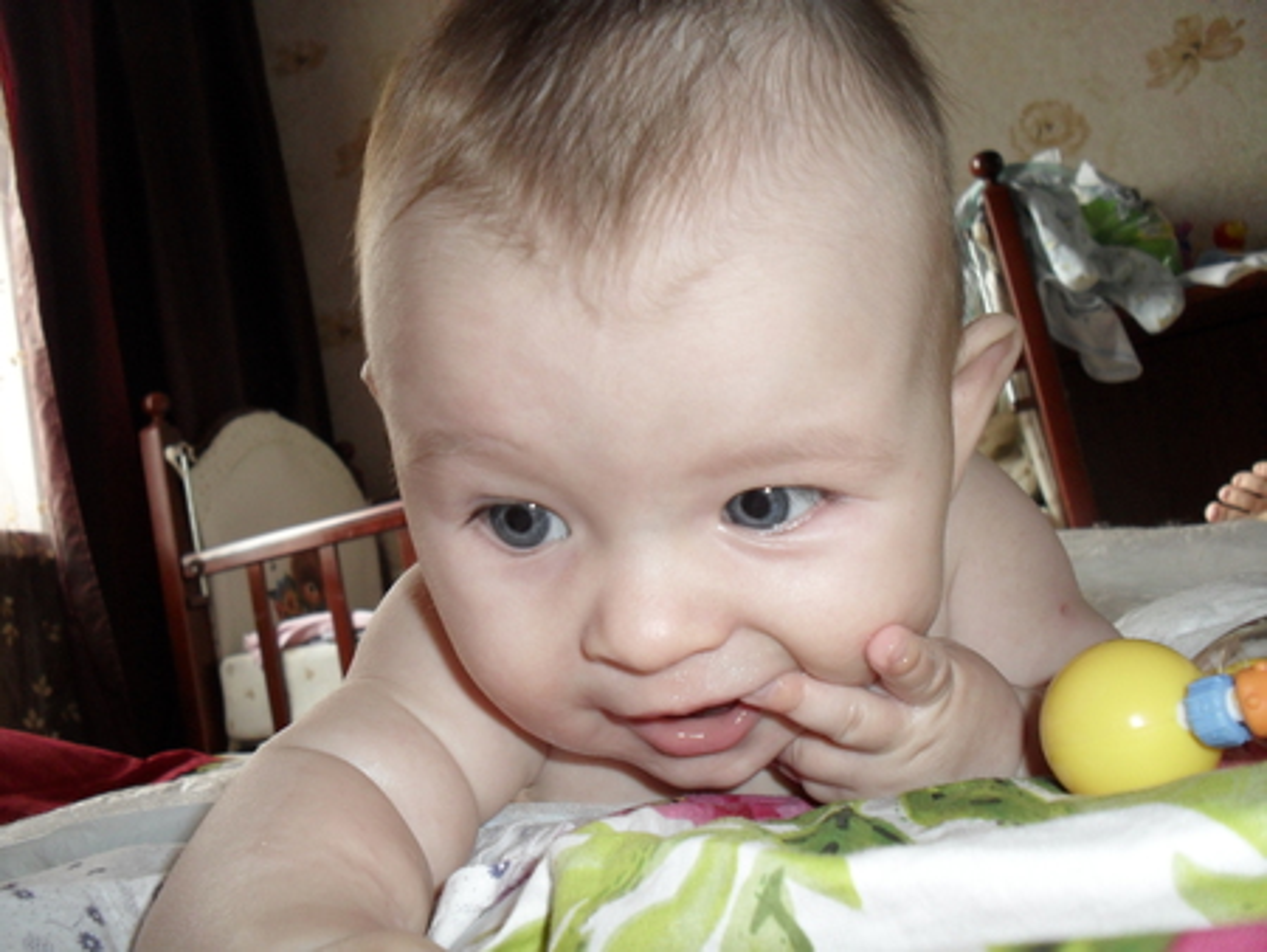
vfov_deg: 40.7
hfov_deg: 52.6
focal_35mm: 35
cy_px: 476
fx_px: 1282
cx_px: 634
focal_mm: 6.3
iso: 200
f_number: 3.2
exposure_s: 1/45
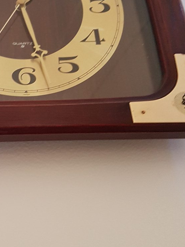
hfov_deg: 25.5
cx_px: 27
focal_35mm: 56
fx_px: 399
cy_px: 101
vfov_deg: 34.3
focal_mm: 4.2
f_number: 1.7
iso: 200
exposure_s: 1/10
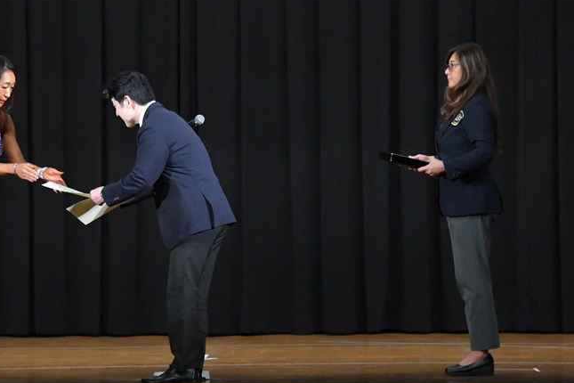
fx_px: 3332
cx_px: 237
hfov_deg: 9.8
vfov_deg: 6.6
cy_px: 209
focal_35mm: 209
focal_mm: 116
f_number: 5.6
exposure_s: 1/400
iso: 8000
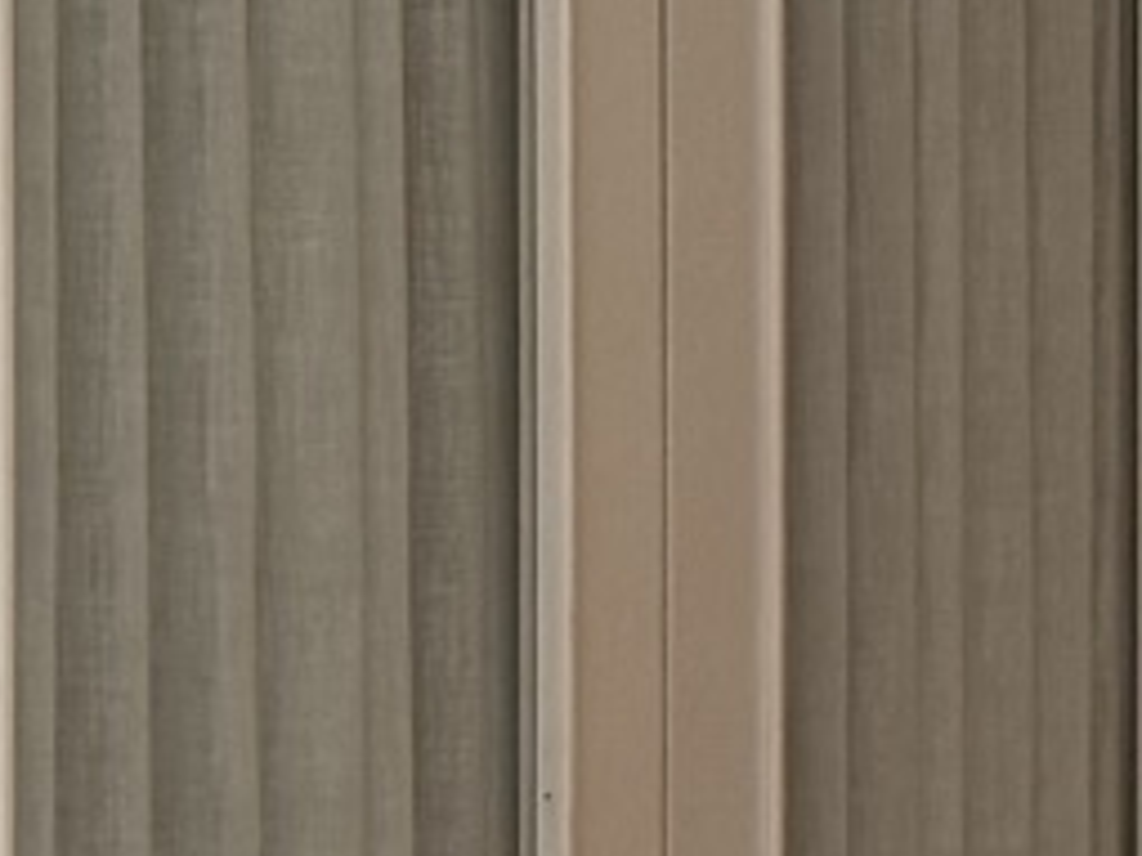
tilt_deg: -0.5
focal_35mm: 188
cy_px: 345
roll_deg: +0.1
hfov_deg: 10.0
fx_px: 6199
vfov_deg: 7.9
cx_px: 1988
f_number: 1.78
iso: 250
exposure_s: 1/60
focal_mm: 6.76
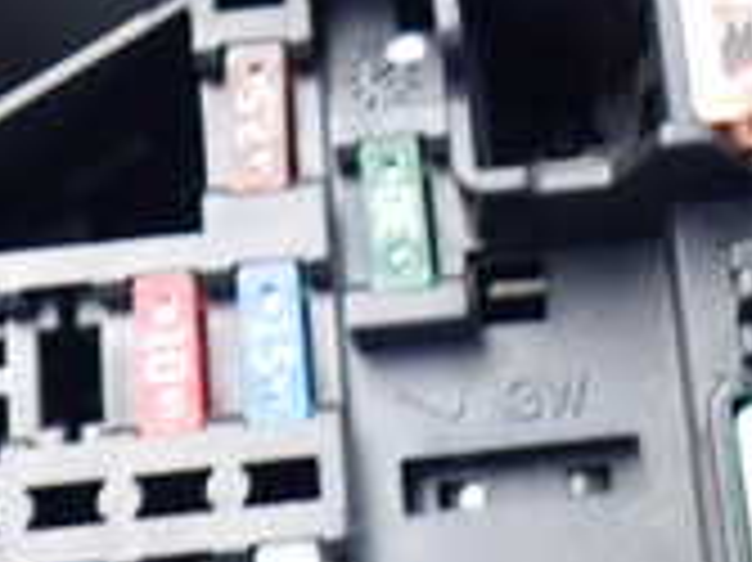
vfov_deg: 13.7
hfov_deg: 18.0
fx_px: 2345
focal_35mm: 108
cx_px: 621
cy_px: 243
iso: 200
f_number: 2.3
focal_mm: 5.4
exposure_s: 1/80
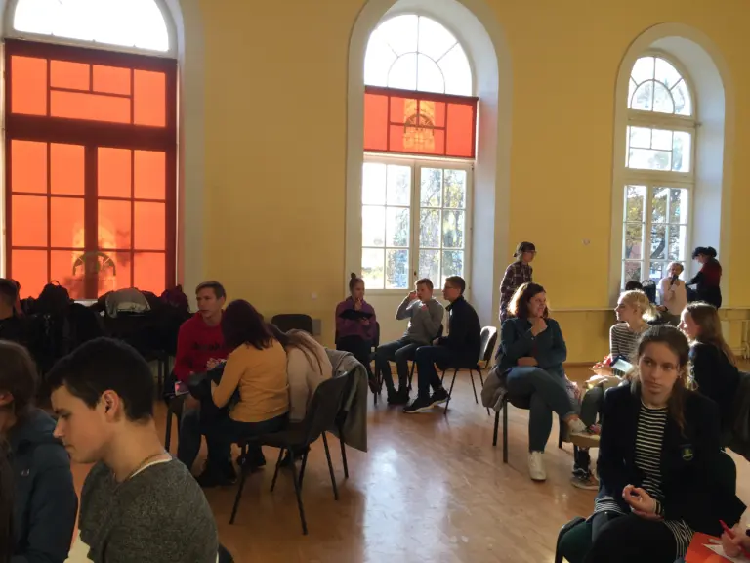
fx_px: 628
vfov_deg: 48.2
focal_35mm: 29
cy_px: 282
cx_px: 375
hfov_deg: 61.7
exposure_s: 1/100
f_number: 2.2
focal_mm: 4.15
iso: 50
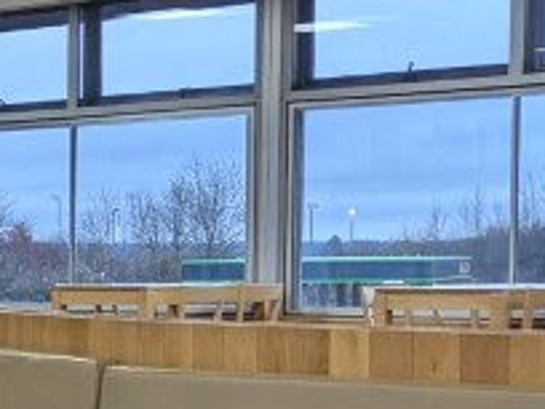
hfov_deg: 11.8
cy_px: 369
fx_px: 2220
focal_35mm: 141
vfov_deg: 10.5
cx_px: -689
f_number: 1.85
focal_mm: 6.81
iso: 75
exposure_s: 1/50
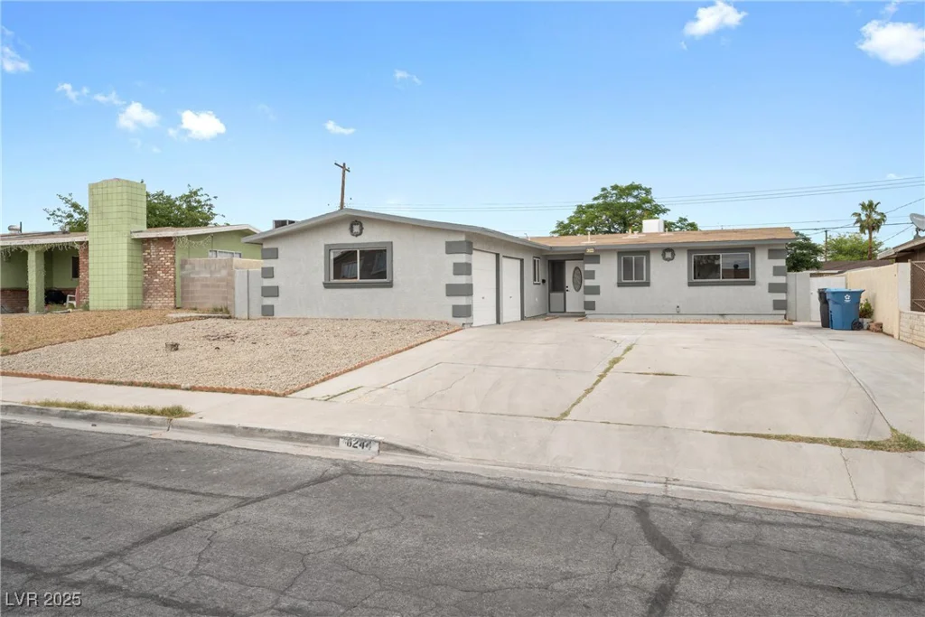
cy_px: 308
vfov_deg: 51.3
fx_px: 642
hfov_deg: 71.5
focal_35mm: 25
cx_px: 462
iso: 100
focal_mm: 25
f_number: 9
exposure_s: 1/160
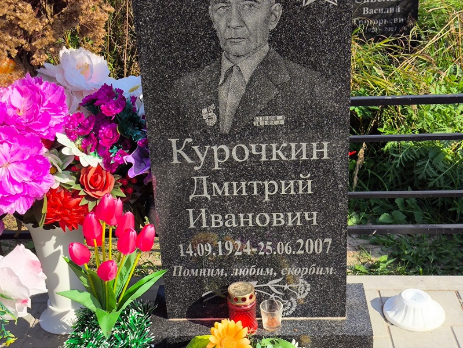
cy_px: 174
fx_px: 669
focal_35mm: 50
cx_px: 232
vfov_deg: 29.1
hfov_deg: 38.2
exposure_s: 1/1802
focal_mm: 4.71
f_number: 1.7
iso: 50
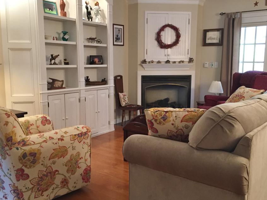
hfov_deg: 52.6
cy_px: 100
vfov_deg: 40.7
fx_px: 270
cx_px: 136
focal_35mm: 35
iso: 200
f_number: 2.2
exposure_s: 1/30
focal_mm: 4.15
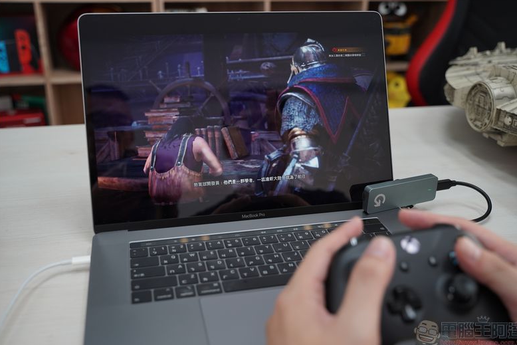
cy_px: 173
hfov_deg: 51.9
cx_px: 262
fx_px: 531
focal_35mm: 37
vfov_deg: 36.0
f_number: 4
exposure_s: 1/100
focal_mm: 36
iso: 400
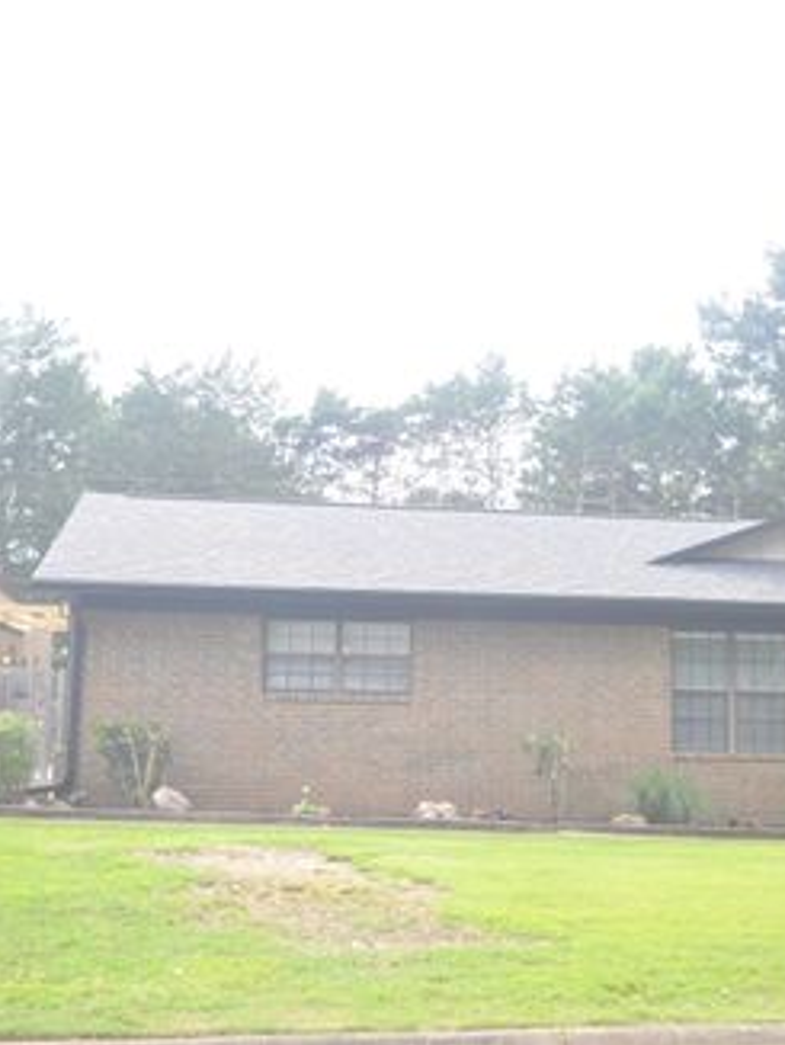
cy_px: 516
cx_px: 487
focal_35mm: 53
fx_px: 1600
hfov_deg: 27.5
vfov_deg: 36.1
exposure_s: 1/200
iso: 200
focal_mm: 24
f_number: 11
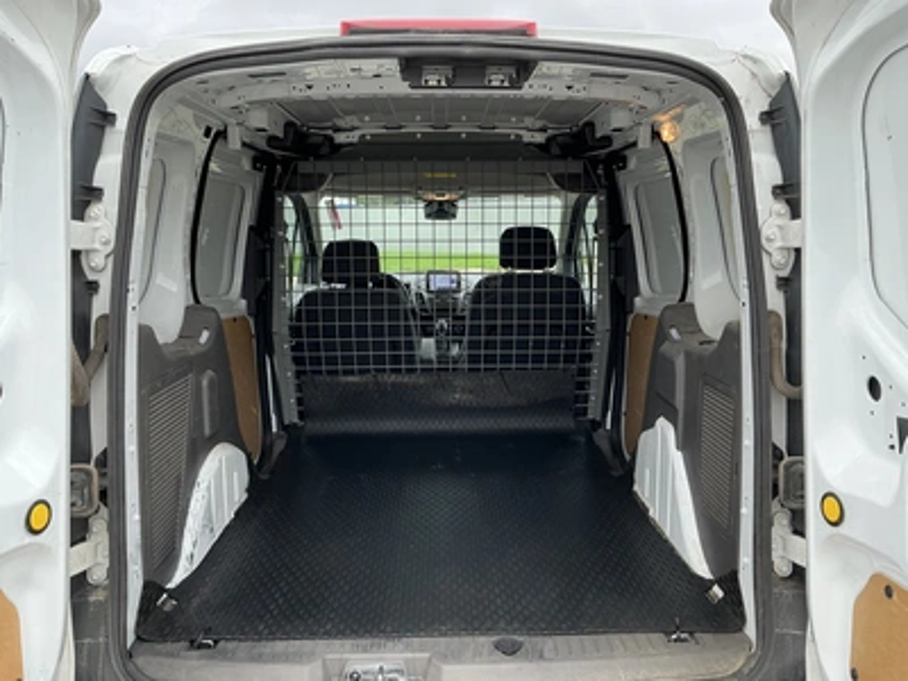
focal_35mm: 28
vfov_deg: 49.7
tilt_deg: -7.4
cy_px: 340
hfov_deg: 63.4
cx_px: 454
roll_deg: +0.8
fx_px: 734
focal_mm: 3
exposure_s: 1/122
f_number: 1.8
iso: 32
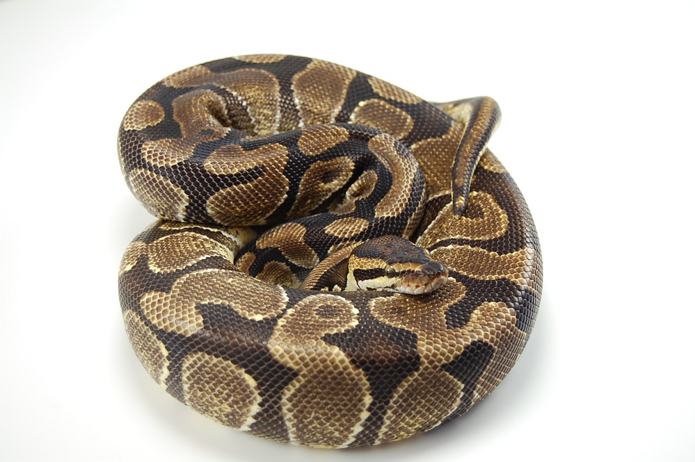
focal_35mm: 63
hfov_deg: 31.9
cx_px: 348
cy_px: 231
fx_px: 1215
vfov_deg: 21.5
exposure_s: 1/50
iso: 400
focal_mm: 42
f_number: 5.3
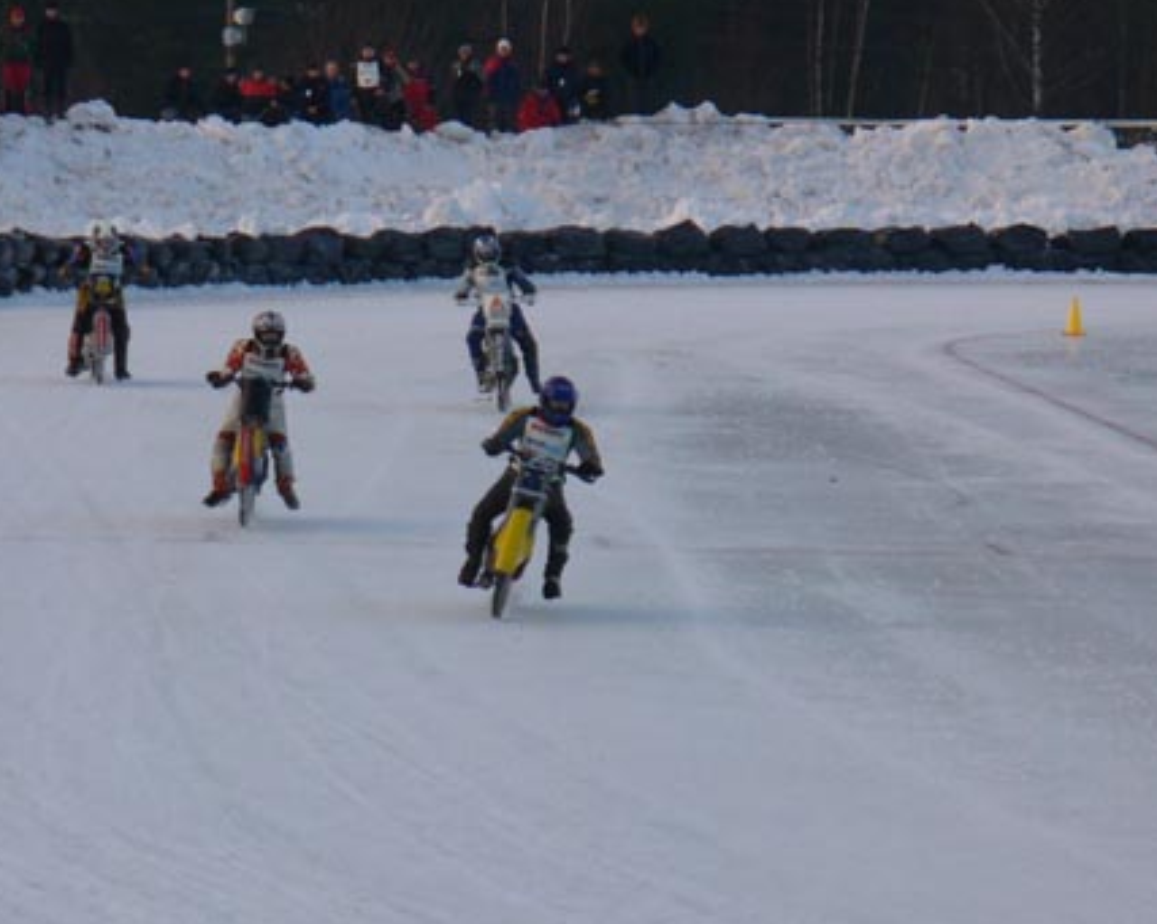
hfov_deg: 6.0
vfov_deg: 4.8
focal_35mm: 325
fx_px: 11121
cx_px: 371
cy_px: 545
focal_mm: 36.6
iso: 80
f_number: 4.5
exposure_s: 1/200
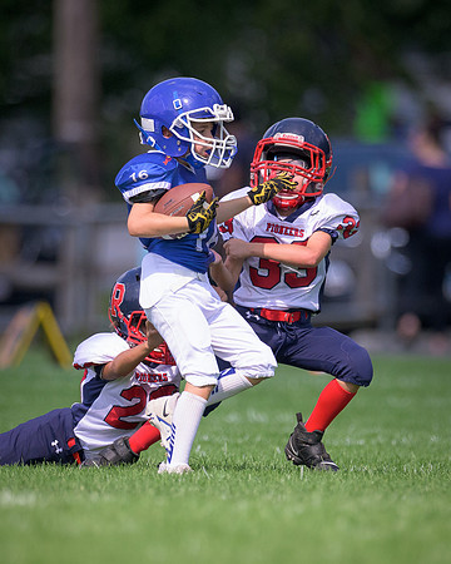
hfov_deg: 1.3
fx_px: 19957
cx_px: 277
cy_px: 370
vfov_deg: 1.6
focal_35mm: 1196
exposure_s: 1/6400
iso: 800
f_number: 4
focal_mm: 500
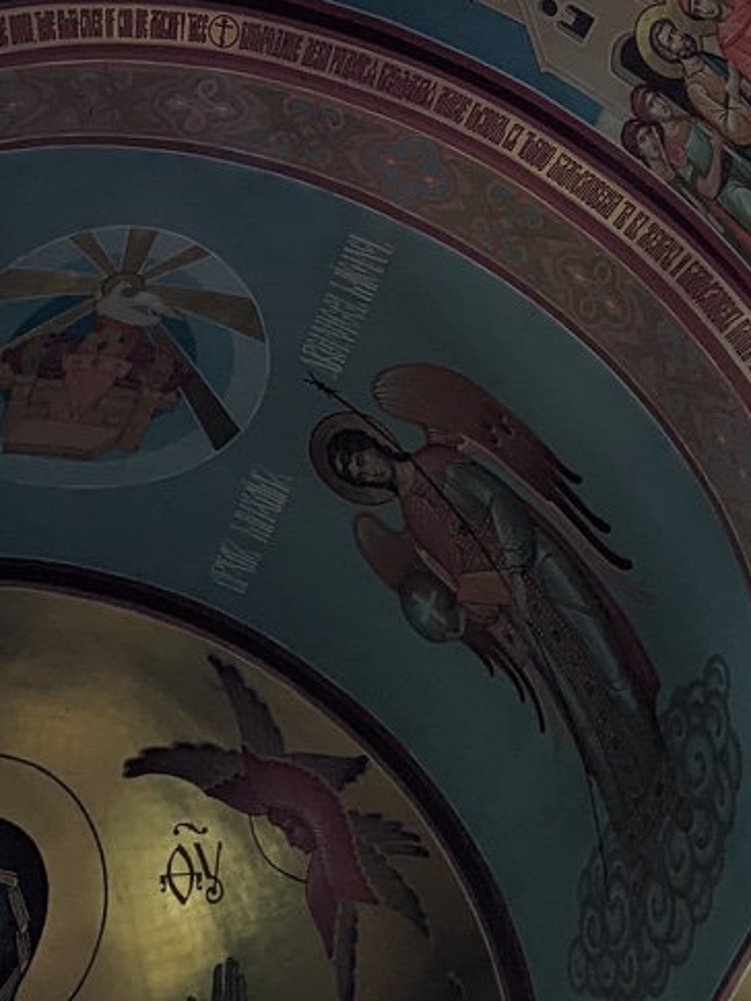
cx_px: 495
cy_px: -435
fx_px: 2573
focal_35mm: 89
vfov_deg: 19.6
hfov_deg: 16.6
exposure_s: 1/120
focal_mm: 4.38
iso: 89
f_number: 1.73
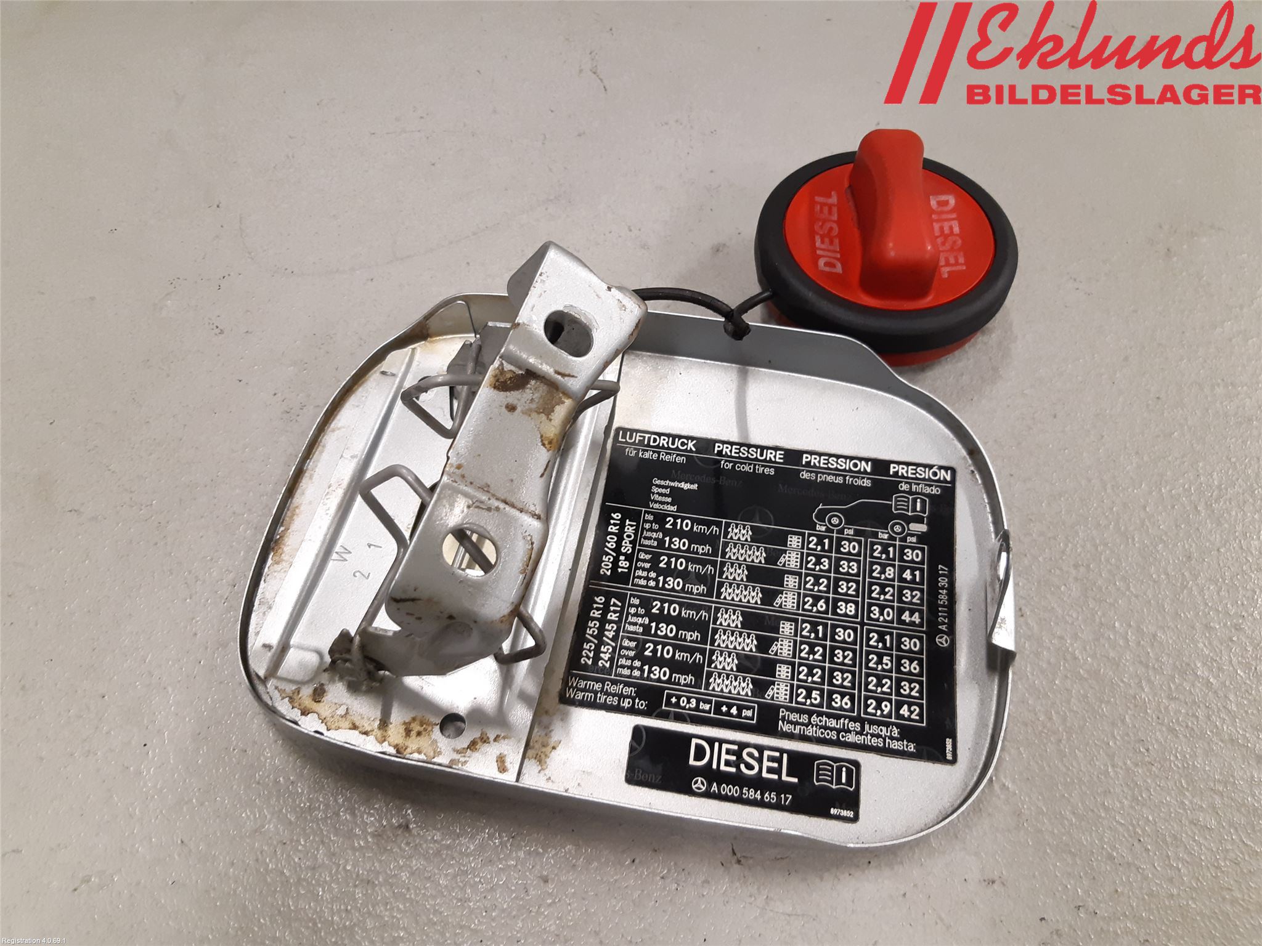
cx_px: 631
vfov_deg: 53.1
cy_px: 473
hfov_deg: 67.3
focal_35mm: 26
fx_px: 948
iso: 160
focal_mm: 3.93
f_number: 1.7
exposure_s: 1/50
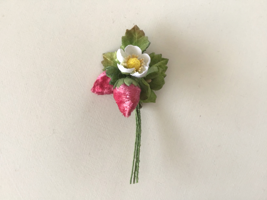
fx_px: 239
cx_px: 134
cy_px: 100
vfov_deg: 45.4
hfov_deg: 58.4
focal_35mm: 31
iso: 100
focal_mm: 3.3
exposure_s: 1/30
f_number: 2.4
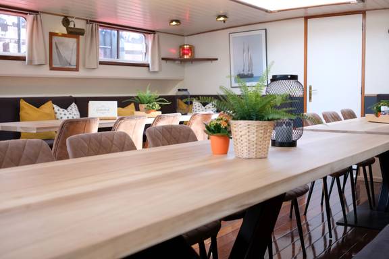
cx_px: 194
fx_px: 443
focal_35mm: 41
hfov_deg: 47.4
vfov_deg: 32.6
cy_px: 130
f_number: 2.8
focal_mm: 27
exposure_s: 1/60
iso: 250
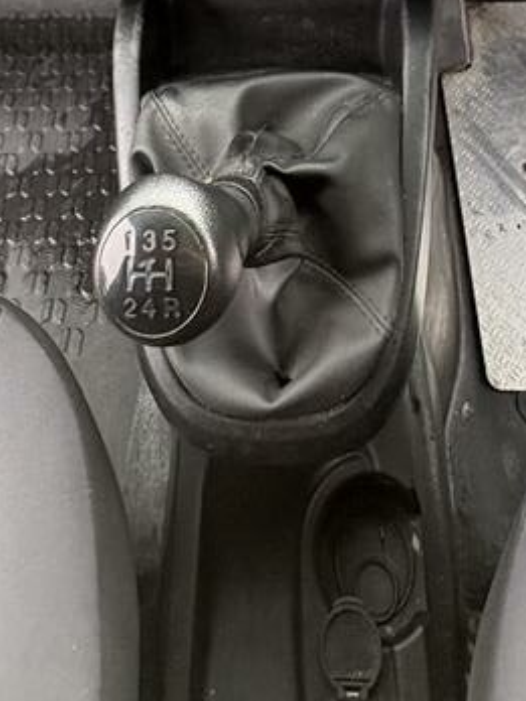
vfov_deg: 37.0
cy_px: -169
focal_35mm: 36
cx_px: 282
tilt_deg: -48.8
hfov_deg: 39.6
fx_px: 729
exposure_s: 1/99
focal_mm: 2.22
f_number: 2.2
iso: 125
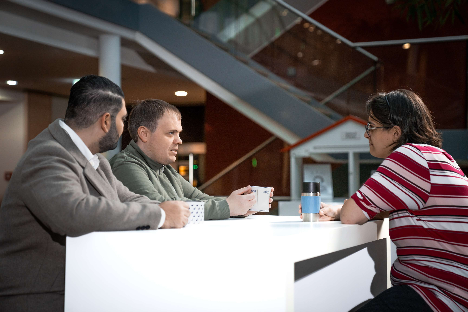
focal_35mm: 70
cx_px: 234
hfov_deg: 28.8
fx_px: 910
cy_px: 156
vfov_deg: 19.5
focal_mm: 70
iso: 500
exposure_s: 1/200
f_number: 2.8
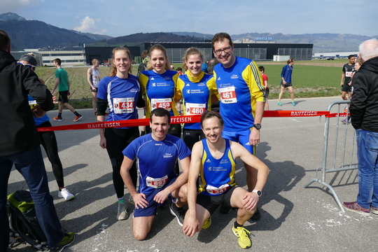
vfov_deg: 51.3
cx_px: 189
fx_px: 262
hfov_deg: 71.5
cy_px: 126
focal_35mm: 25
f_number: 3.2
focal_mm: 9.12
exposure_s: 1/1600
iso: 125
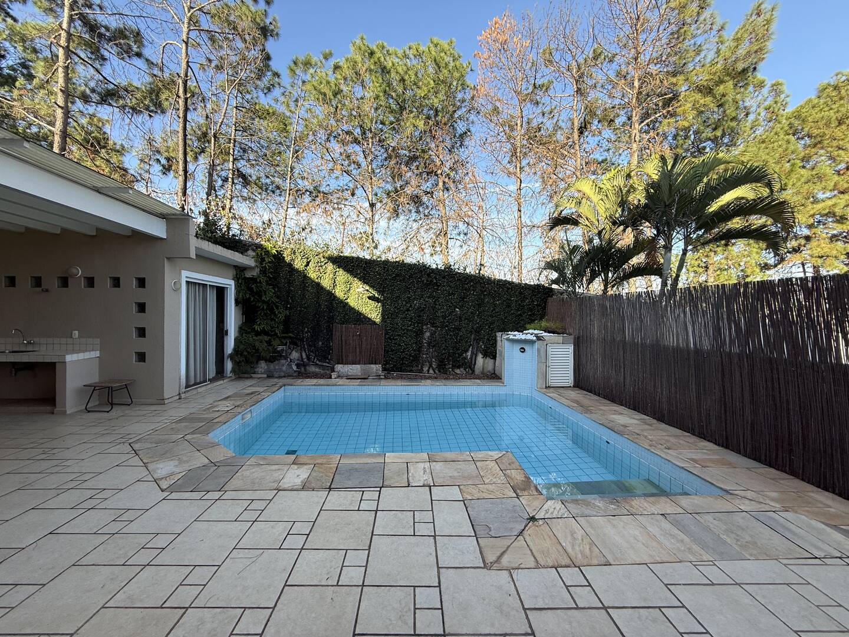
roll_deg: -0.9
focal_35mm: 14
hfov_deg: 102.1
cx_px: 424
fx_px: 343
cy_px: 318
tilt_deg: -0.1
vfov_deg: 85.7
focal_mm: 2.22
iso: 50
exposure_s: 1/308
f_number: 2.2
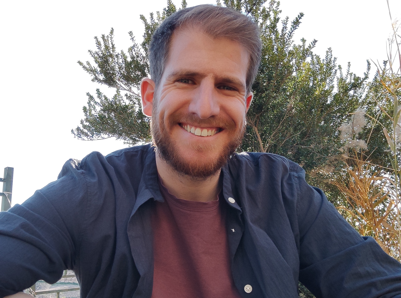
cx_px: 200
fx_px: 231
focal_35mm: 20
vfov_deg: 65.7
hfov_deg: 81.9
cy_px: 149
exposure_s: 1/1147
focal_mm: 3.49
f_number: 2.45
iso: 50
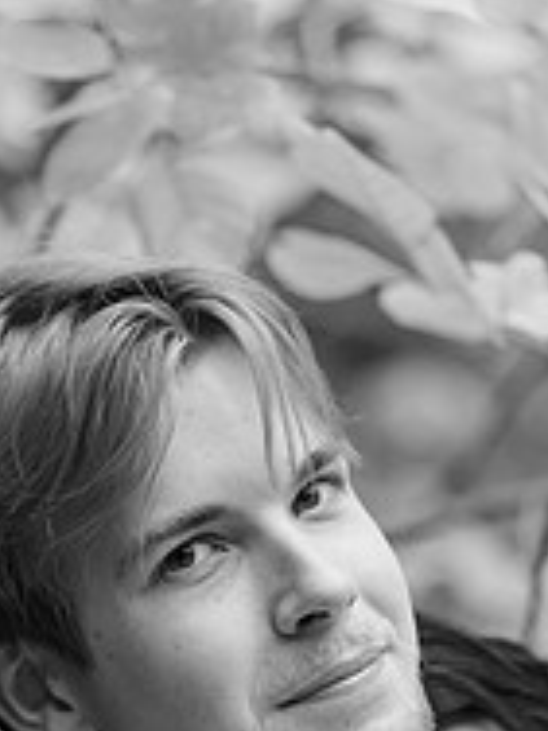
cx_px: 167
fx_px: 4137
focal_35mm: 196
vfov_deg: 10.0
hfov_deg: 7.6
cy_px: 809
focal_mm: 85
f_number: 2.8
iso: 400
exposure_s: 1/250
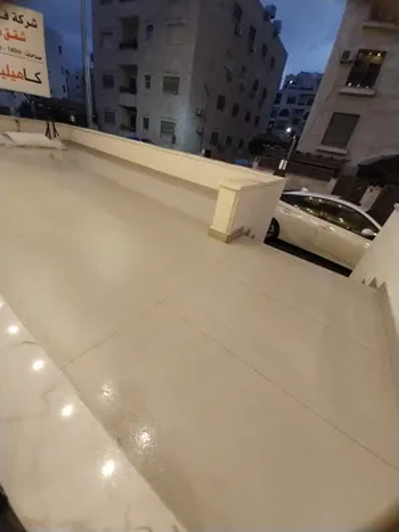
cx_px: 200
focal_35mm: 13
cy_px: 266
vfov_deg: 106.2
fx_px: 200
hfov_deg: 89.9
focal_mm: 1.3
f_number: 2.2
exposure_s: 1/33
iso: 200
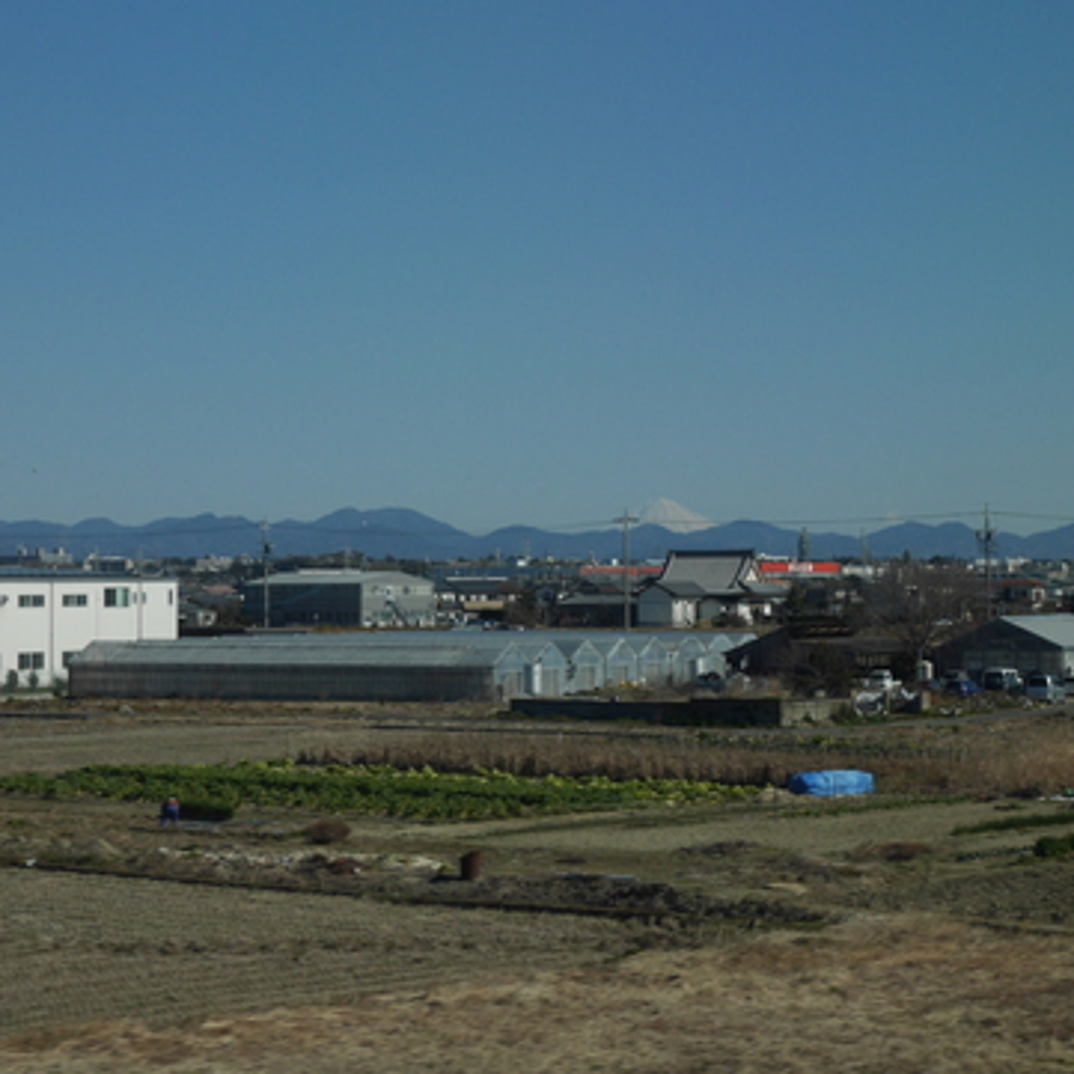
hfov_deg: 18.5
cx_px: 553
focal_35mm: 94
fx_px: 3300
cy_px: 466
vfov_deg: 18.5
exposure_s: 1/400
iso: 200
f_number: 9
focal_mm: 32
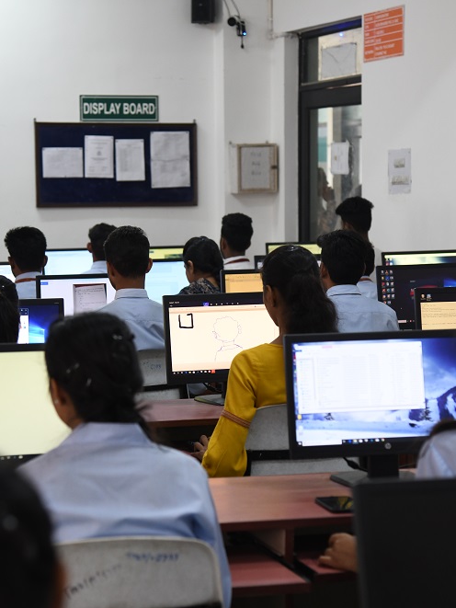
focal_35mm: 109
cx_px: 180
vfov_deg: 18.0
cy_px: 304
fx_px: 1914
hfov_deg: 13.6
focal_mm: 75
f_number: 4.5
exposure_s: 1/50
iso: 1250
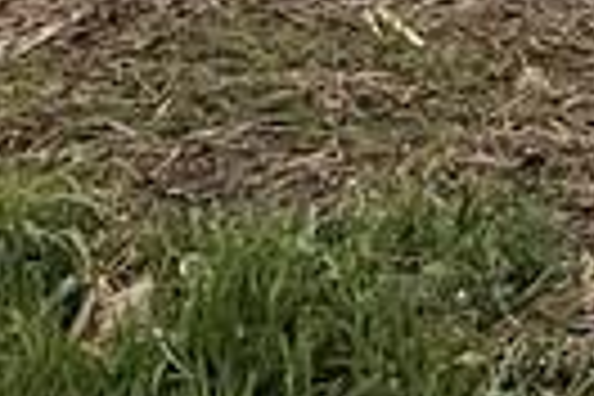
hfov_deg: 13.8
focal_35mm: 113
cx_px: 1359
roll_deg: +0.8
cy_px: -814
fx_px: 1864
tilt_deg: -0.5
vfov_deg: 9.4
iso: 50
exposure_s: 1/3663
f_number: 2.2
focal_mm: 2.22
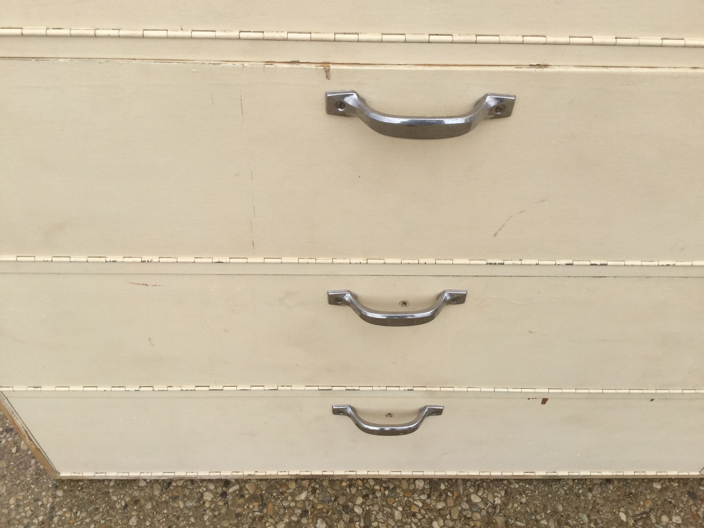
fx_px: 630
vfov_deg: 45.4
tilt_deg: -46.2
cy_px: 264
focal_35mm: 31
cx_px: 352
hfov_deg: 58.4
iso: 25
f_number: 2.4
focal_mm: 3.3
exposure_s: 1/578
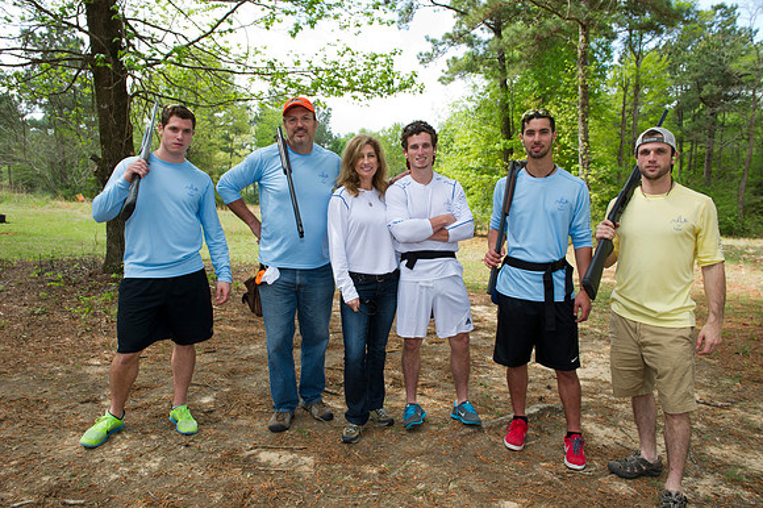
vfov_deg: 53.1
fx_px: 508
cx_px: 382
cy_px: 254
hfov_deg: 73.8
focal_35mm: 24
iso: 400
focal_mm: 24
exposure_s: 1/250
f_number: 7.1
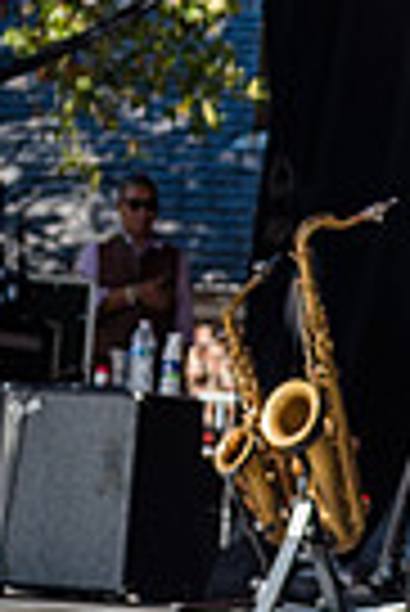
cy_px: 72
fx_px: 3936
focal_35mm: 231
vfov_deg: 8.9
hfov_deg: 5.9
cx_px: 617
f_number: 4
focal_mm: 70
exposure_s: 1/1000
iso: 250
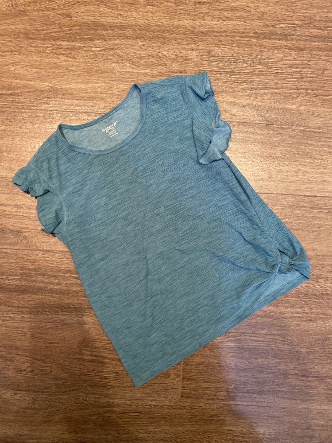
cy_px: 222
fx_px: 332
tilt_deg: -87.8
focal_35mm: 26
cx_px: 166
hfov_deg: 53.1
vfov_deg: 67.3
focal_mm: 4.25
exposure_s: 1/50
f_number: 1.8
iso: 250
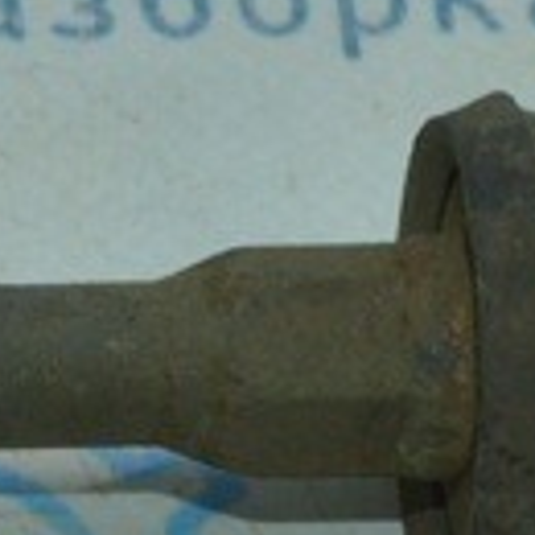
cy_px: 504
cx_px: -263
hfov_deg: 5.4
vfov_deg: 5.4
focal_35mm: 322
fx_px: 5630
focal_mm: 32
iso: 900
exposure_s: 1/40
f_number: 16
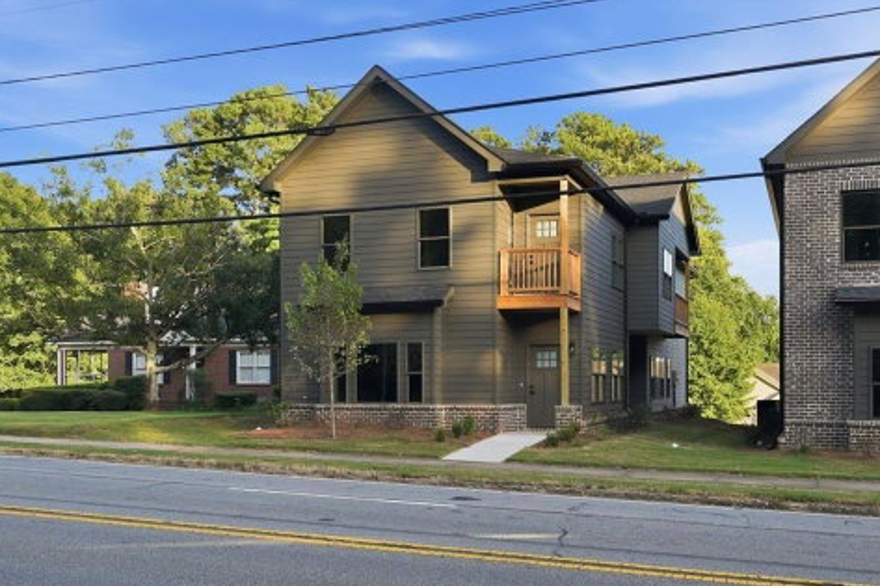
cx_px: 452
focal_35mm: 39
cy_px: 306
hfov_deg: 49.6
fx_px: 953
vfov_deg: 34.2
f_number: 5.6
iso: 100
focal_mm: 24
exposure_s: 1/160
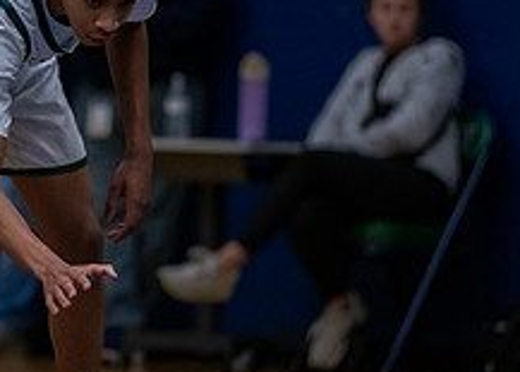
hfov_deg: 3.7
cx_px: -24
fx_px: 8137
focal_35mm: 551
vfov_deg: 2.6
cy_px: 137
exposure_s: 1/1000
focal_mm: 197
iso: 2500
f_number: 2.8
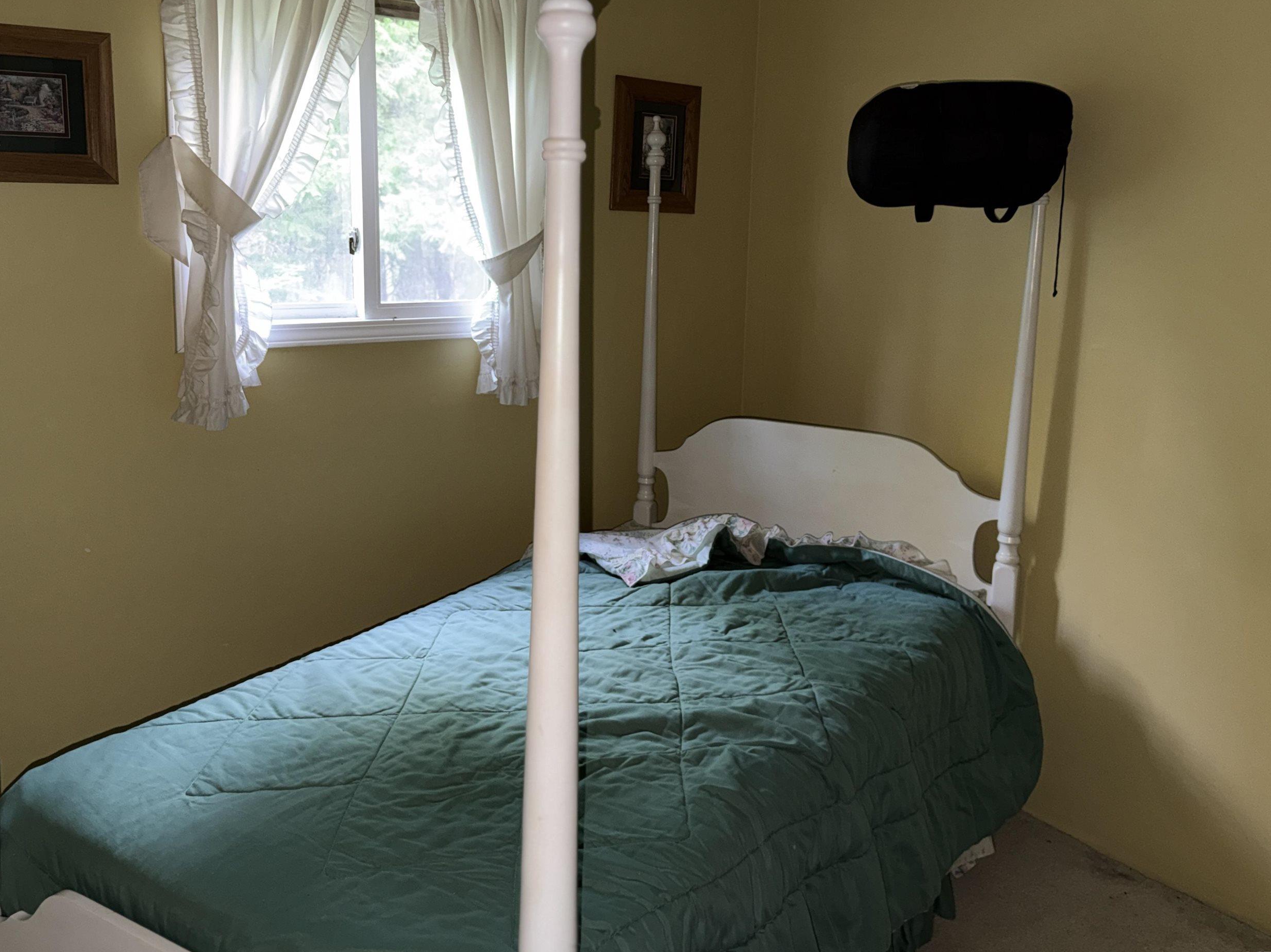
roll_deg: -0.5
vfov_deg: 46.6
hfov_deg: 59.9
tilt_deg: -9.3
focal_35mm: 30
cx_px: 595
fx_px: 1101
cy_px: 392
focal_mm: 6.76
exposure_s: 1/6
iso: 125
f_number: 1.78
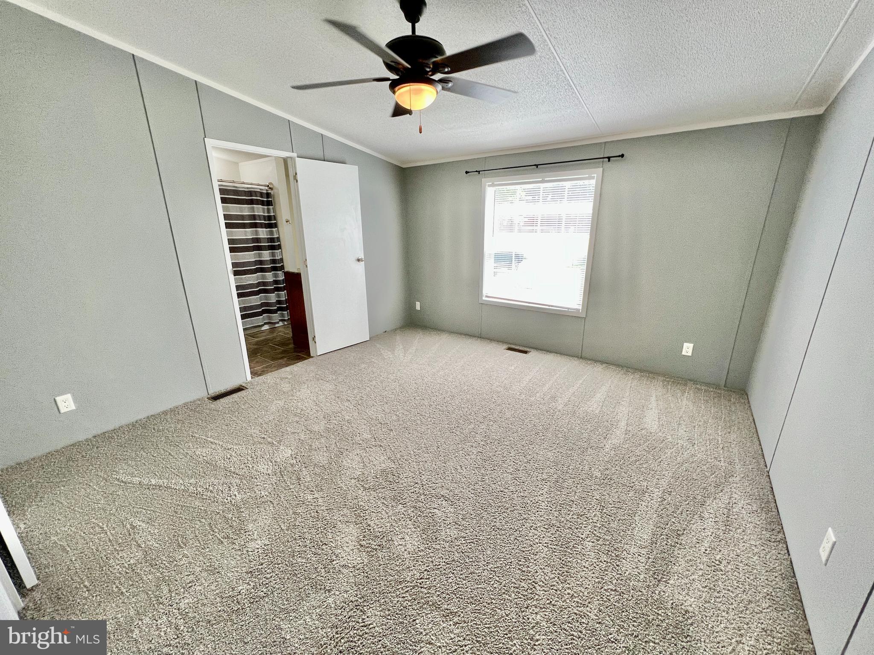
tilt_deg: -17.1
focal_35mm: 13
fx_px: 328
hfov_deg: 106.2
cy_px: 328
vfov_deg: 89.9
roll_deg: +0.2
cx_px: 437
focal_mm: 1.57
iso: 125
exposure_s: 1/120
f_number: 1.8
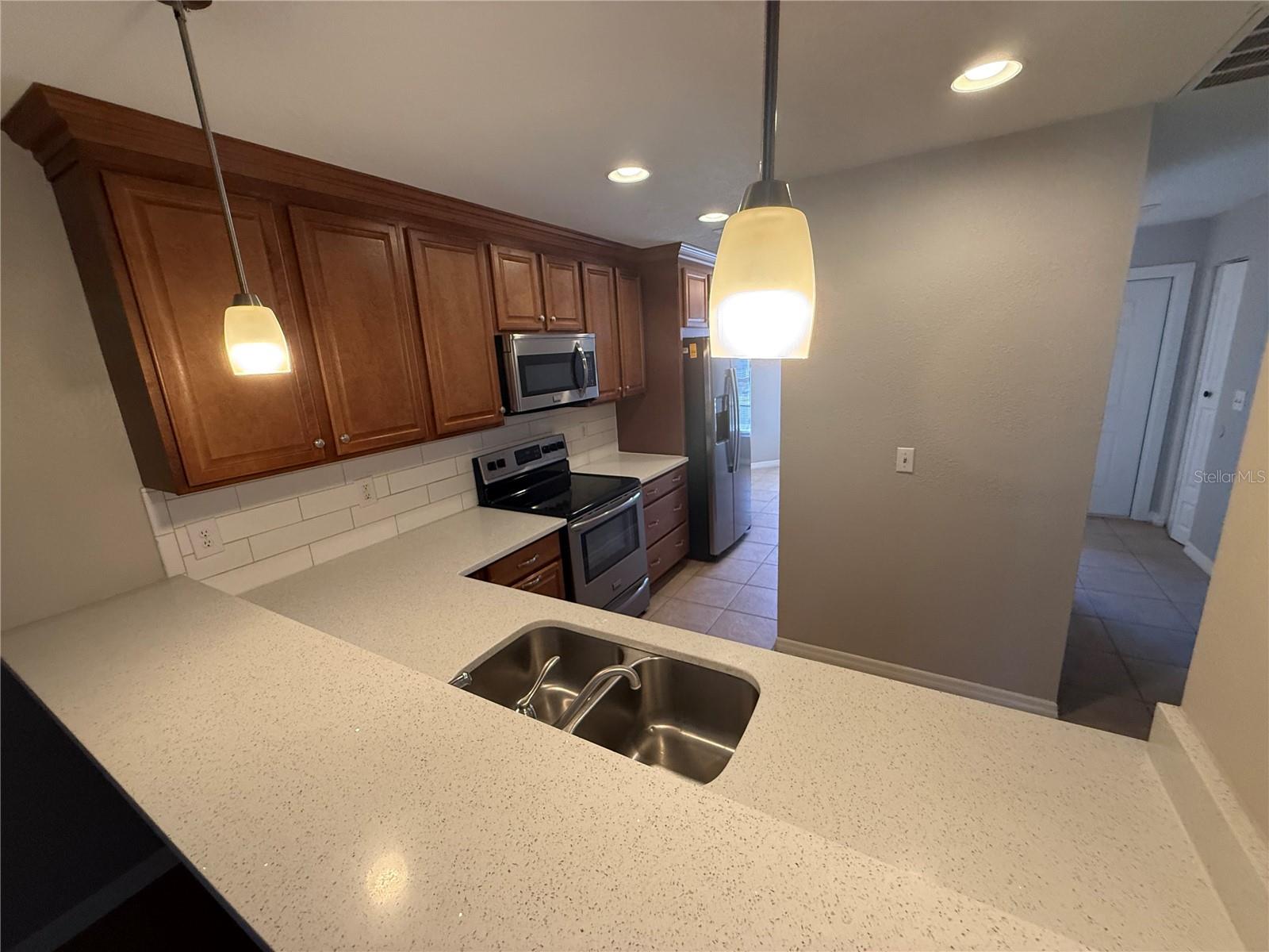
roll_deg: +4.1
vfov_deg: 85.7
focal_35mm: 14
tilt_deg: -12.8
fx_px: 513
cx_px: 634
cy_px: 476
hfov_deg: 102.1
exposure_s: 1/120
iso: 320
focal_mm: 2.22
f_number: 2.2
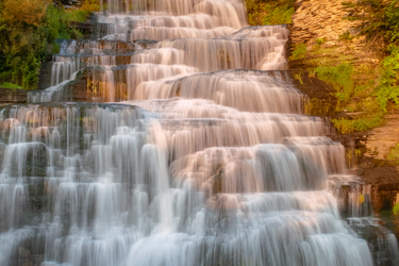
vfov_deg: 28.0
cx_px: 111
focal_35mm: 48
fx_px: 532
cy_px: 150
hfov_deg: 40.2
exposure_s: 1/4
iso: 800
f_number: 22
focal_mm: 20
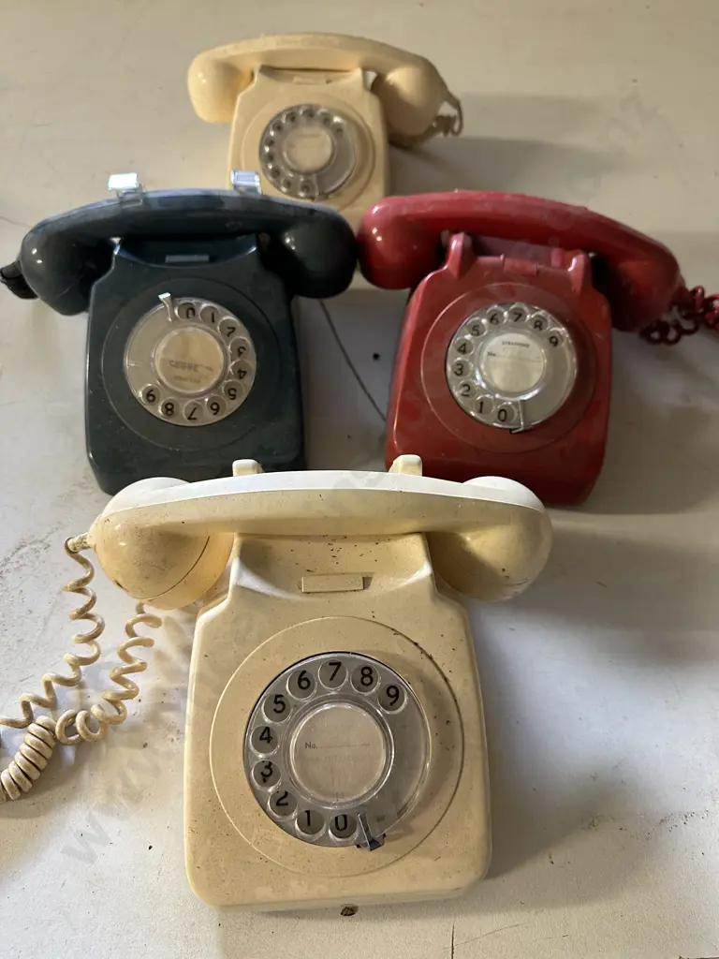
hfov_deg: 56.8
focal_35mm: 24
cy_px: 480
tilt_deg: -54.7
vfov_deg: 71.6
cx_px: 360
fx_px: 665
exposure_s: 1/50
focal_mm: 6.86
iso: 250
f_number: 1.78
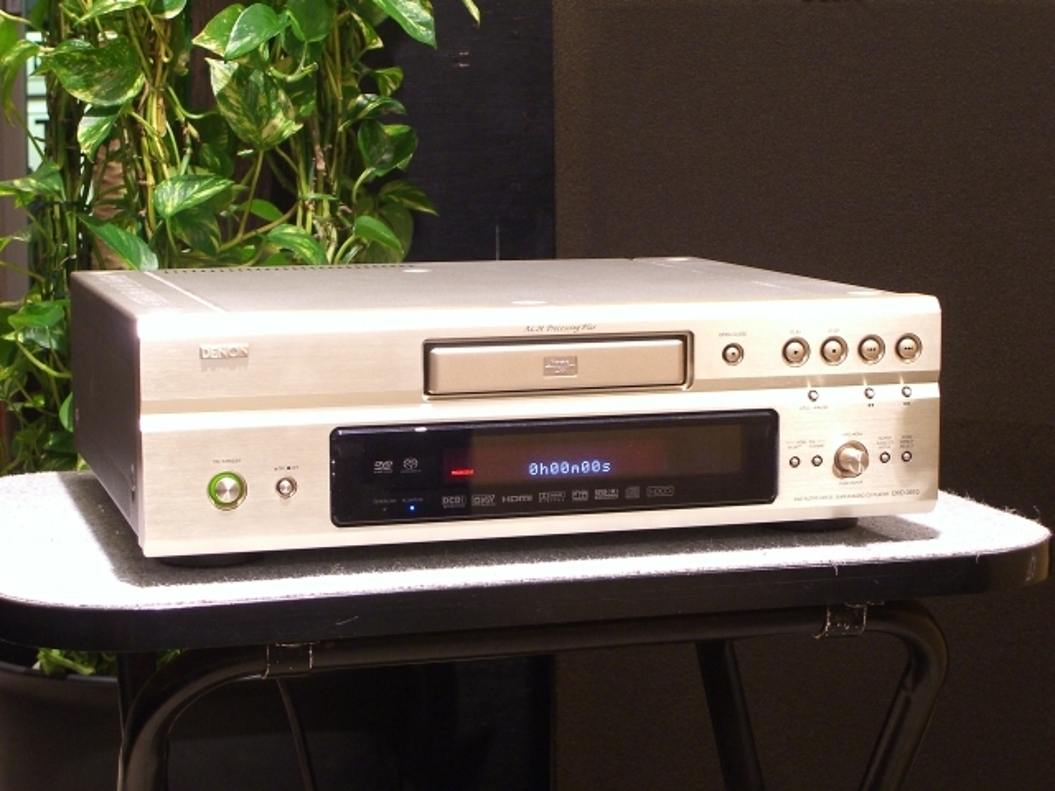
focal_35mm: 80
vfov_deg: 18.4
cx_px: 528
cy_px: 396
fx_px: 2438
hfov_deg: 24.4
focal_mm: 16.6
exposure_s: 1/6
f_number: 4.4
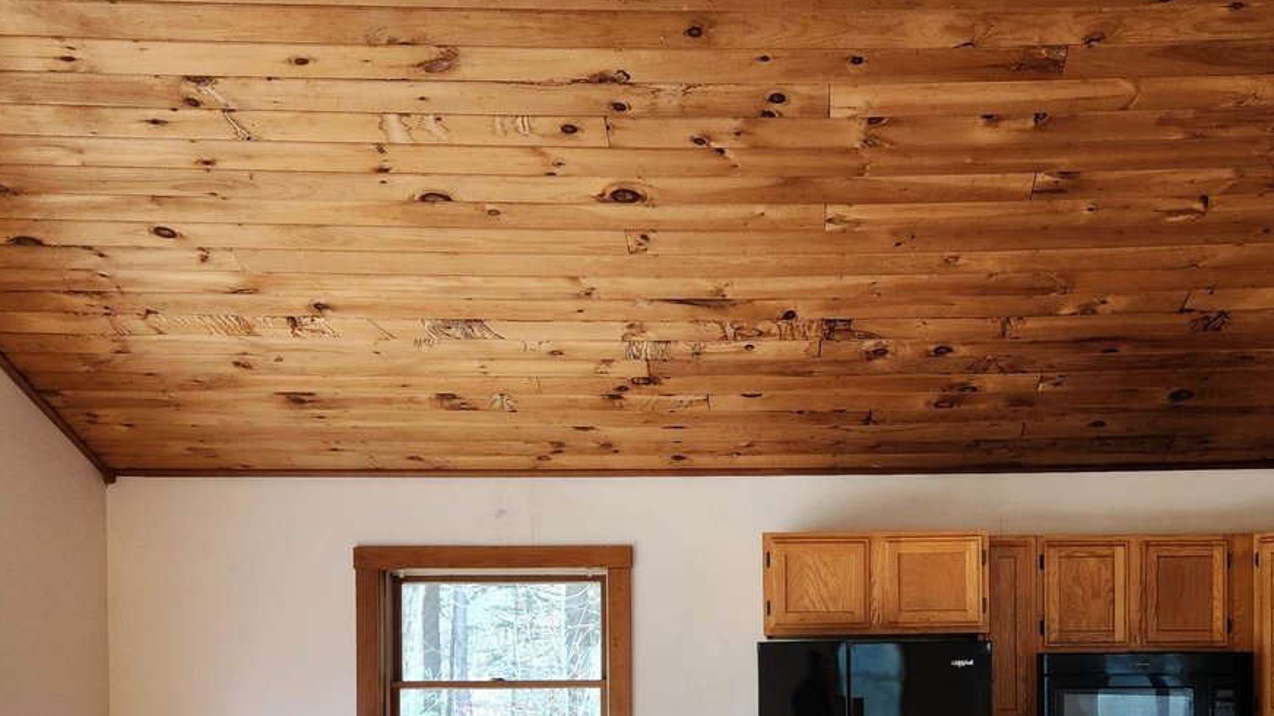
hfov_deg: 44.1
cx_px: 823
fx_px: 1554
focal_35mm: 46
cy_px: 668
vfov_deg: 25.0
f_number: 1.8
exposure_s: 1/120
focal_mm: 5.4
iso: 200
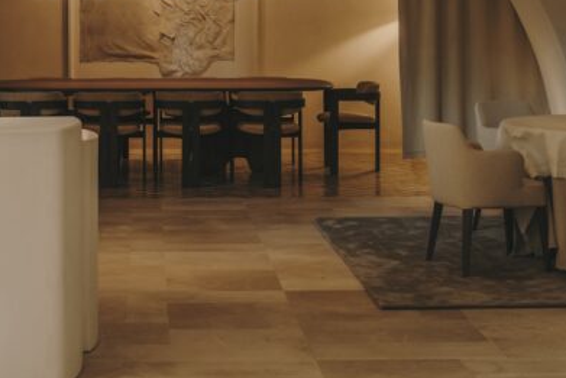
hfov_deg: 20.7
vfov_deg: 13.7
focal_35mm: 98
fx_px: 1541
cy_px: -13
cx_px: 182
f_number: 8
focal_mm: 45
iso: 320
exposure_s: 1/7
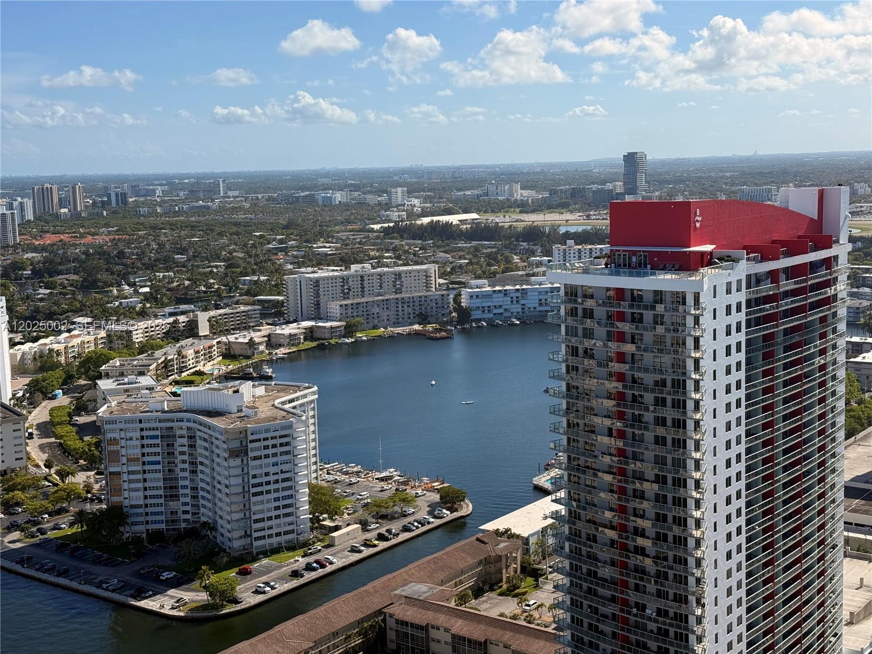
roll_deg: +1.4
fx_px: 1209
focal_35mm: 48
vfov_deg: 30.3
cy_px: 327
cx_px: 436
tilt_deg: -7.9
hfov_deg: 39.7
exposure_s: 1/6024
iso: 64
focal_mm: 6.76
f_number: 1.78
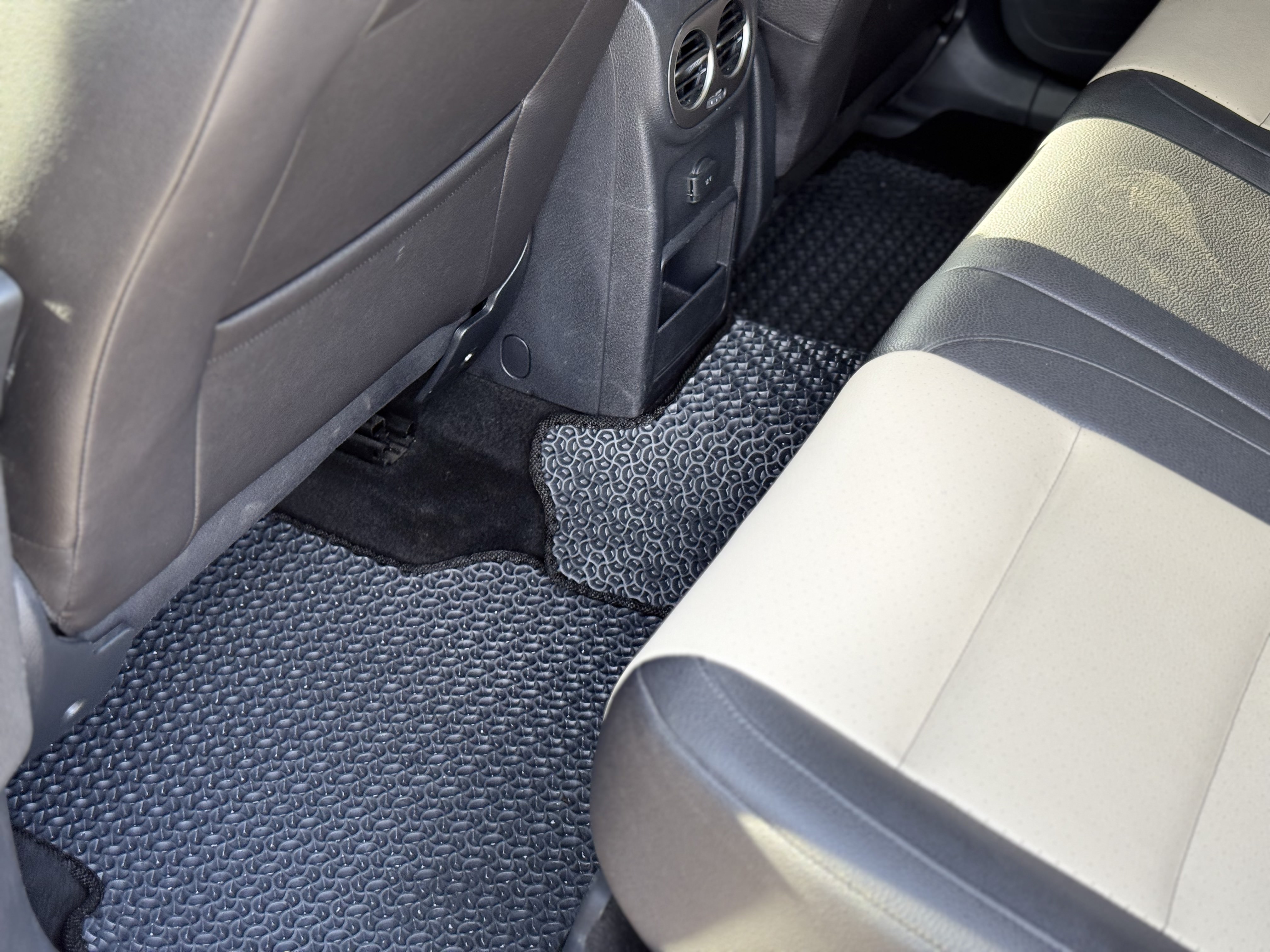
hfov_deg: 39.7
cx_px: 635
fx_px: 1761
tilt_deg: -40.1
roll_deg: +0.0
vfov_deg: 30.3
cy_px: 476
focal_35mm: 48
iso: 100
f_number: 1.78
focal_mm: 6.76
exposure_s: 1/117
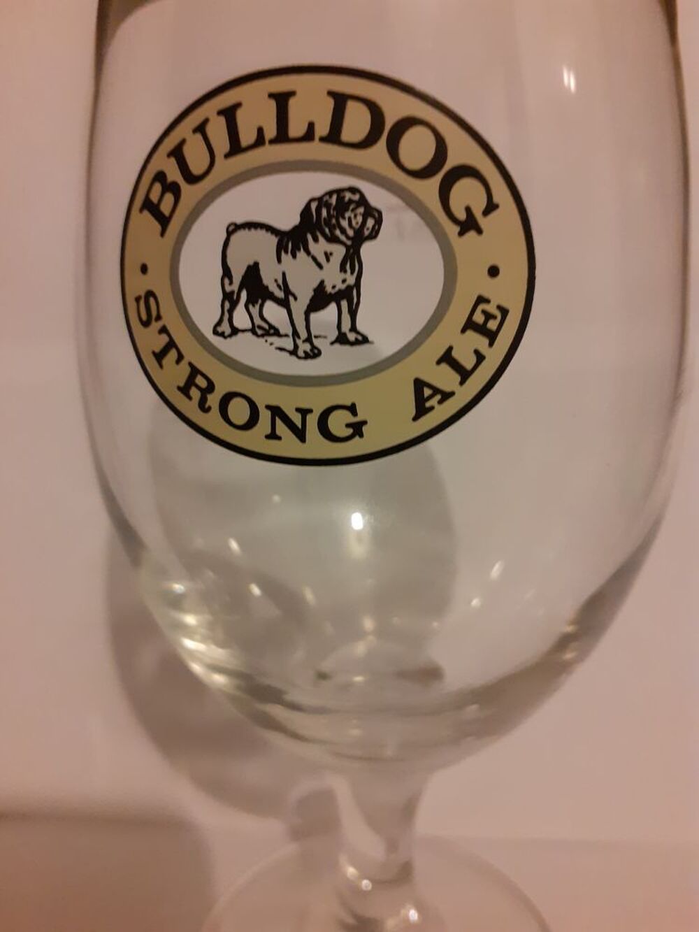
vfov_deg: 65.3
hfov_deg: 51.4
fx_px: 727
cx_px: 350
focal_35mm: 27
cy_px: 466
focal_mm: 3.6
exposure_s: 1/25
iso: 400
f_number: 1.9
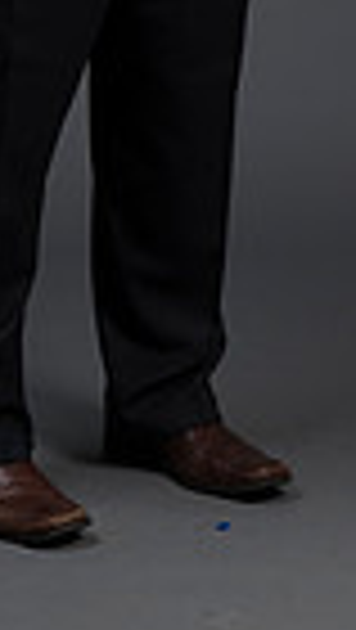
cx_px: 77
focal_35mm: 276
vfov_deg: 7.7
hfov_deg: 4.4
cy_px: -266
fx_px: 4621
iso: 160
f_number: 5.6
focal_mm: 82
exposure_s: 1/250
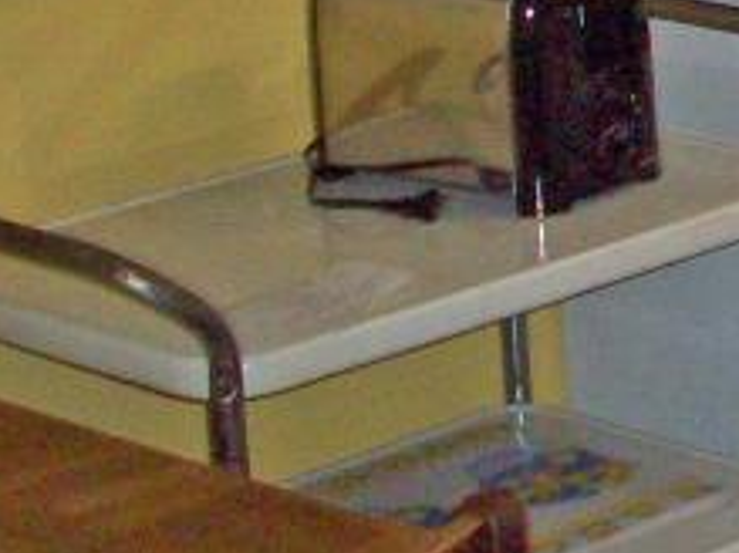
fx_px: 3691
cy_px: -175
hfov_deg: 10.6
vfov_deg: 8.4
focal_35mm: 173
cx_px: 1397
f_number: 2.8
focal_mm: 6.2
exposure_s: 1/64
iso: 200
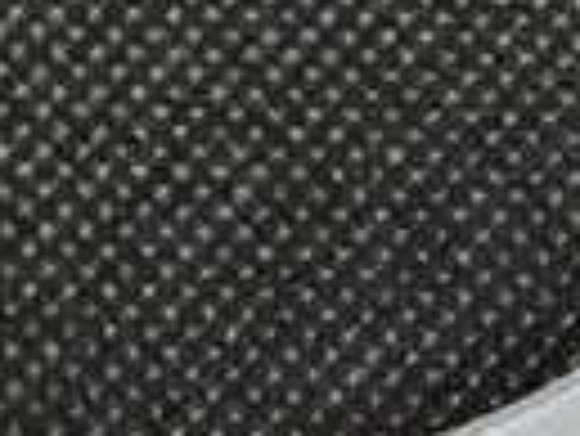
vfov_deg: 7.1
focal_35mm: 183
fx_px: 3069
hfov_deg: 9.4
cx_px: -877
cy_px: -957
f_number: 1.8
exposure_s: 1/100
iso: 320
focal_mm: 5.4
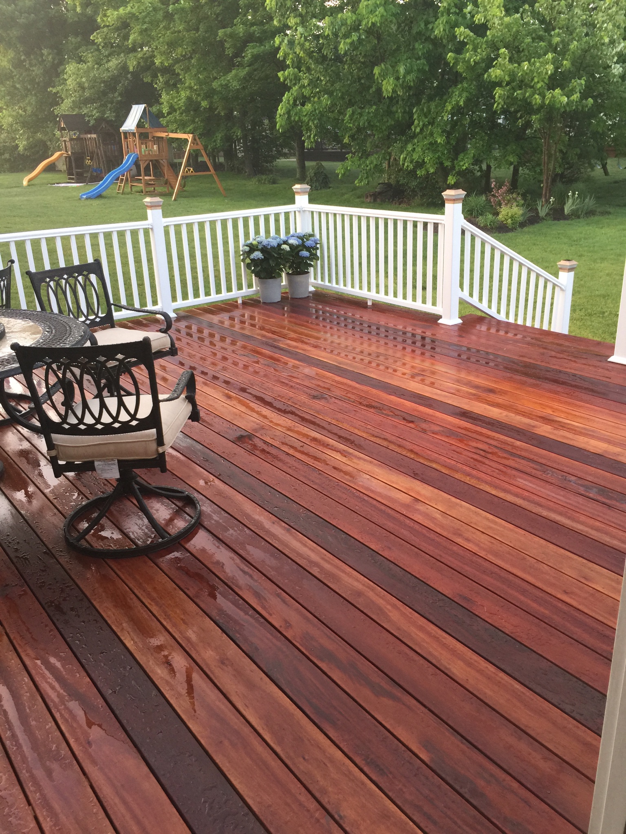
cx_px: 313
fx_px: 699
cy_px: 417
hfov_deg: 48.2
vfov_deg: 61.7
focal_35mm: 29
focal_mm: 4.15
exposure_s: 1/15
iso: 32
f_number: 2.2
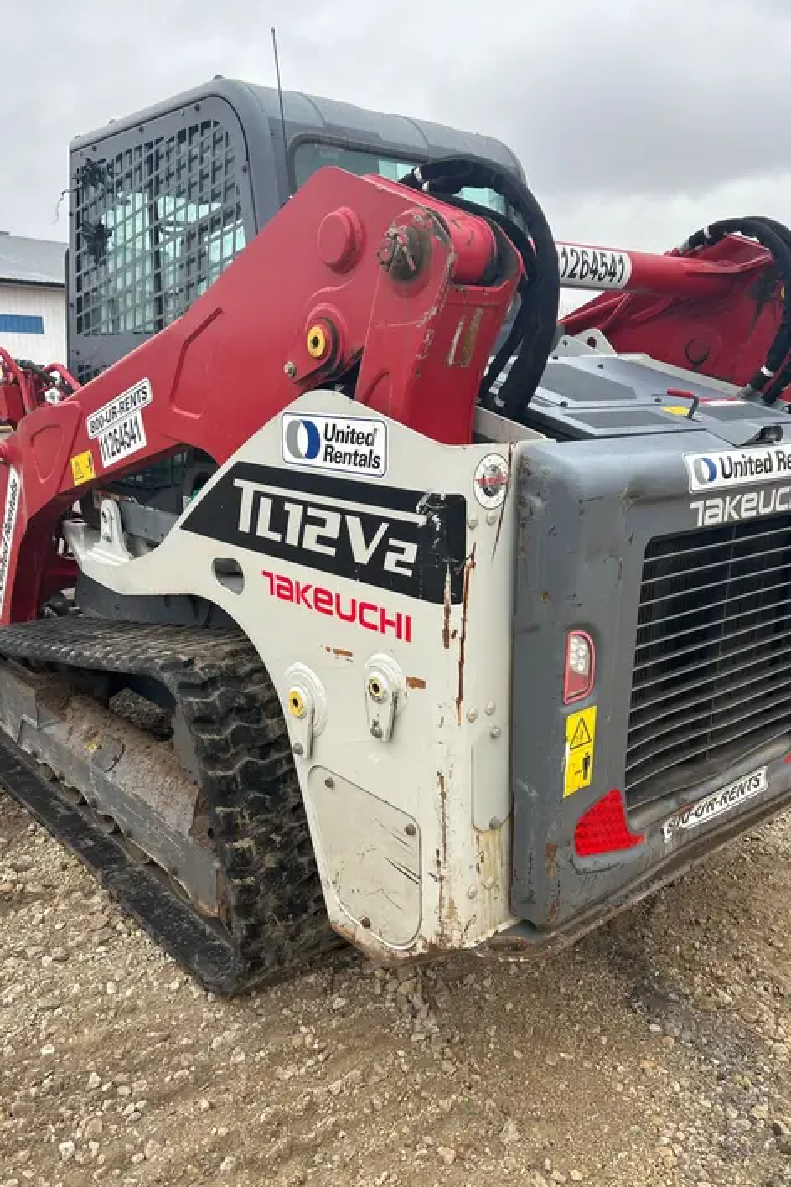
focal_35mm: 28
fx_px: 923
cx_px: 380
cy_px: 599
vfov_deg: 65.5
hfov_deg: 46.4
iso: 50
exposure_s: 1/296
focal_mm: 5.7
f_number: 1.5
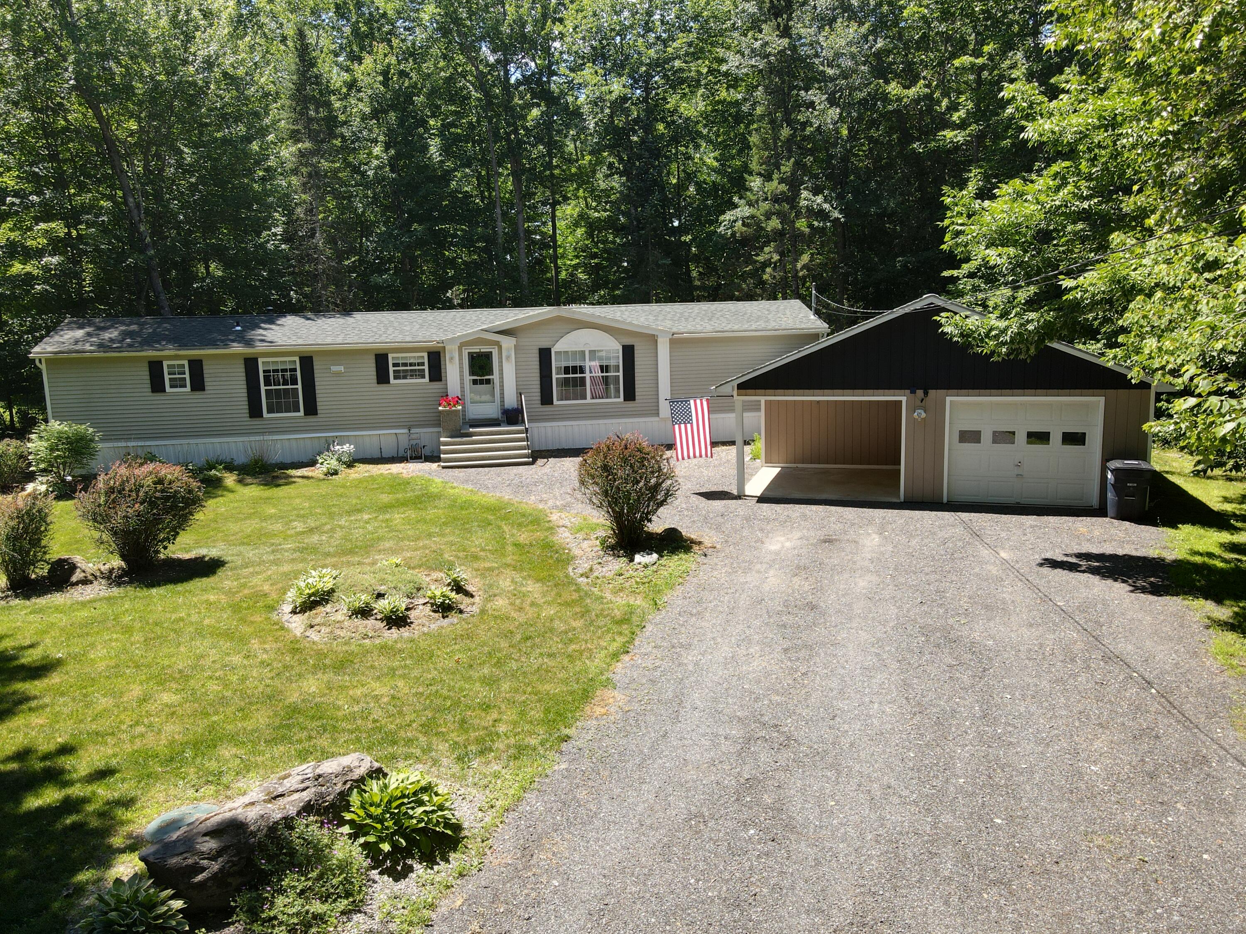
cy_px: 467
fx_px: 864
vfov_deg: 56.8
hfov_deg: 71.6
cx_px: 623
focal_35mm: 24
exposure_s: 1/320
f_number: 2.8
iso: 100
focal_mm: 4.5
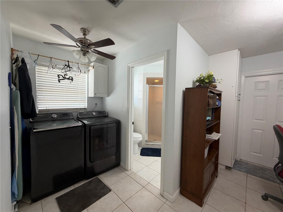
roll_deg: -1.1
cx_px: 142
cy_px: 106
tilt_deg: -1.7
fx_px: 114
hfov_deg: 102.1
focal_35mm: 14
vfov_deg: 85.7
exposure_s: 1/60
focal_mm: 2.22
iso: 250
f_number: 2.2
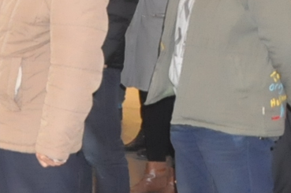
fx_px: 1267
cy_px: -165
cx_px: -482
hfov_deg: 10.6
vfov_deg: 8.4
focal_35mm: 157
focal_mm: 18
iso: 2500
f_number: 5.6
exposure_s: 1/60
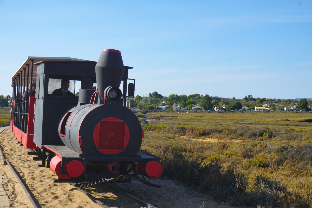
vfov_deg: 23.2
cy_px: 104
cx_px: 156
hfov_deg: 34.2
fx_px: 507
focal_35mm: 58
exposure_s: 1/250
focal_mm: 39
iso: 160
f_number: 13
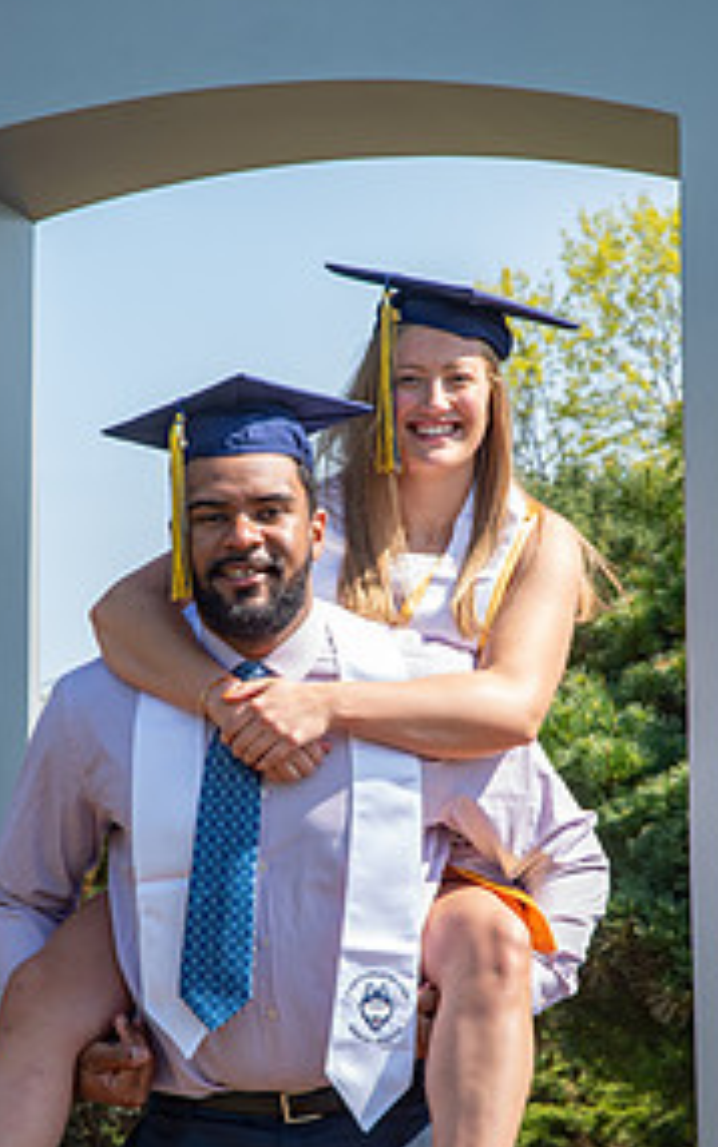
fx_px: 4660
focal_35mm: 149
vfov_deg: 14.0
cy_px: 678
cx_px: 325
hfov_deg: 8.8
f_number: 6.3
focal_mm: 62
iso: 100
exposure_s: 1/160
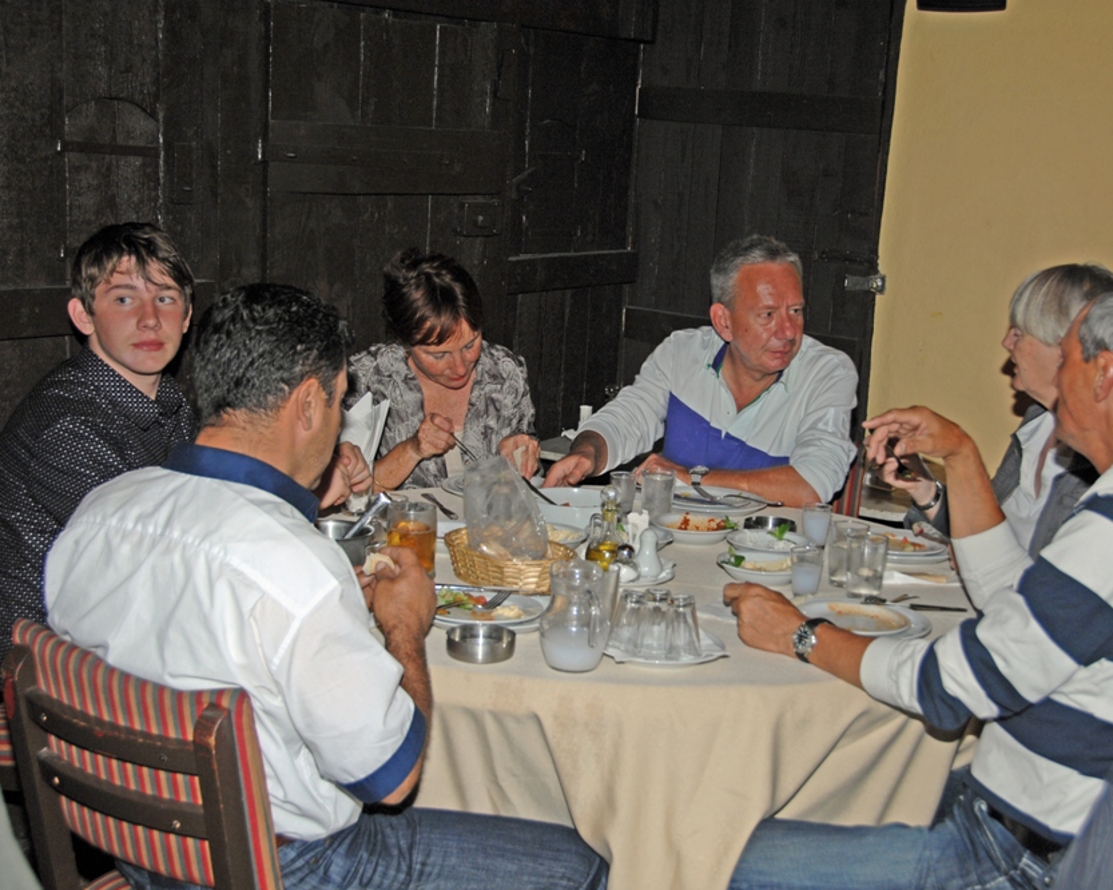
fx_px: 1764
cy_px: 450
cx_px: 629
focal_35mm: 54
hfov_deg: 35.0
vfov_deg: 28.3
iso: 200
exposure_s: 1/60
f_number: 4.8
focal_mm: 31
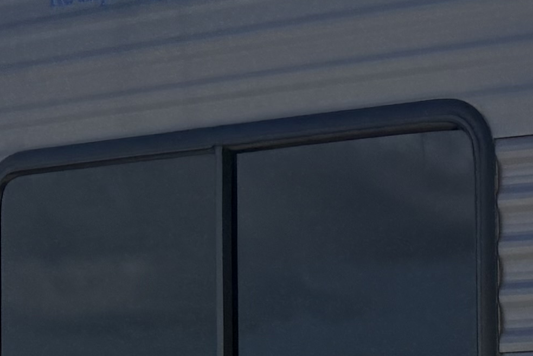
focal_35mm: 145
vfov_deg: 9.2
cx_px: 1043
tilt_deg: +1.3
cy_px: 515
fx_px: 2147
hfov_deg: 12.5
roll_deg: +0.9
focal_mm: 6.76
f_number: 1.78
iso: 125
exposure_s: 1/10309
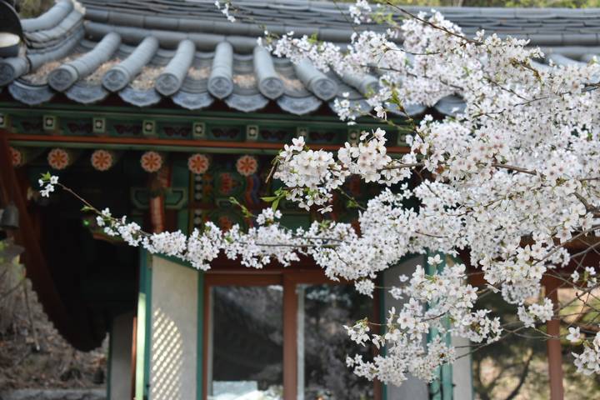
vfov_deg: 16.6
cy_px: 200
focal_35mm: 82
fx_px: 1375
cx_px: 300
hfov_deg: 24.6
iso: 800
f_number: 5.6
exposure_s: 1/160
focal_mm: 55
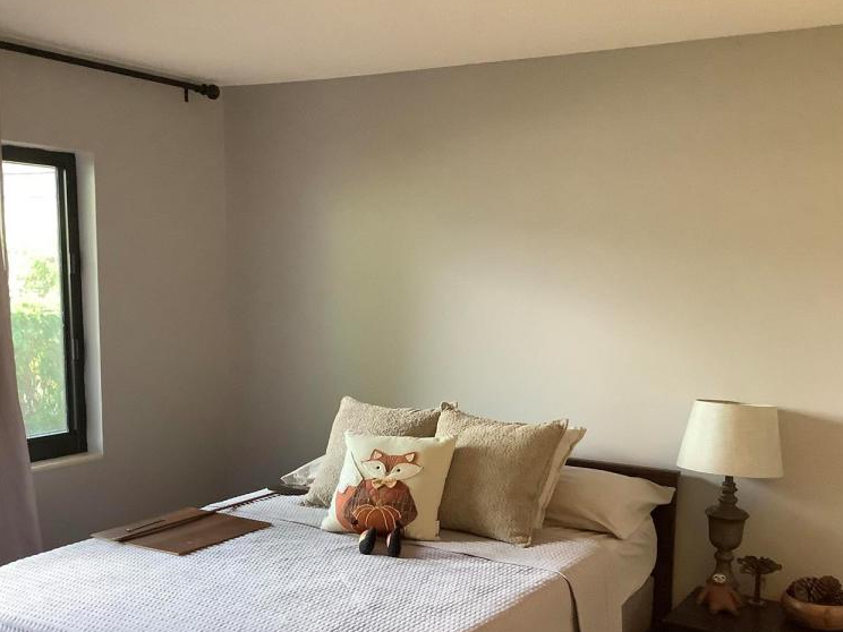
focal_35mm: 40
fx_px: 974
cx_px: 397
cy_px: 402
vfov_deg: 35.7
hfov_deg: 46.8
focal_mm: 3.3
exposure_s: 1/50
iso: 320
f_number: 2.4
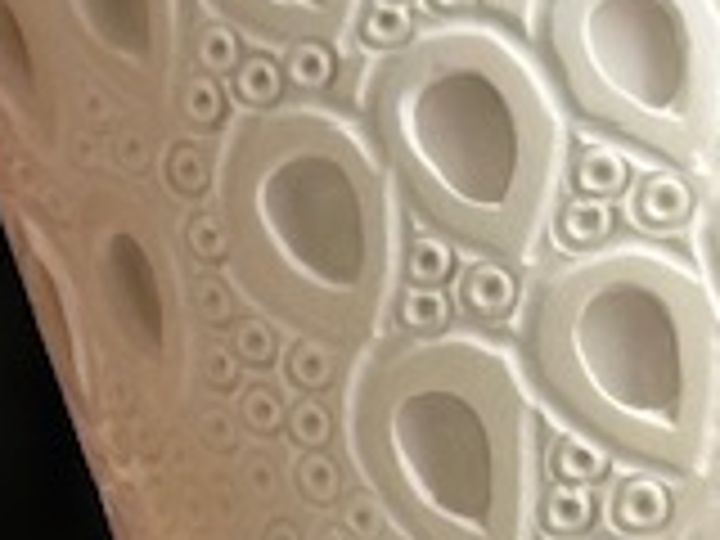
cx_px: -778
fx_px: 7987
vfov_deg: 3.8
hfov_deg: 5.1
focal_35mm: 384
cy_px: 1026
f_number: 1.78
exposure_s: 1/524
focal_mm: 6.86
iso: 64
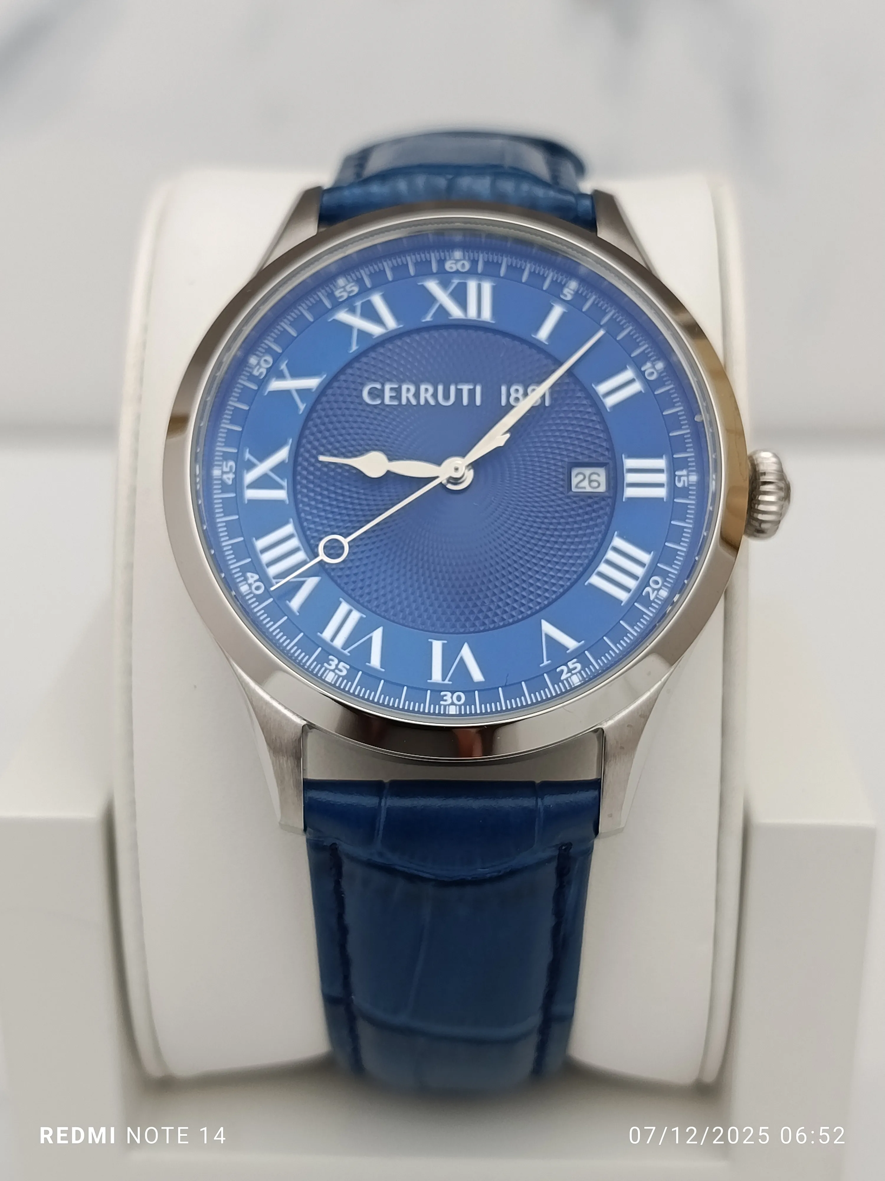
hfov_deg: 30.3
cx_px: 442
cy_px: 590
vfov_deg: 39.7
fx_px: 1636
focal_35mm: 48
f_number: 1.7
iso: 333
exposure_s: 1/100
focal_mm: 5.24
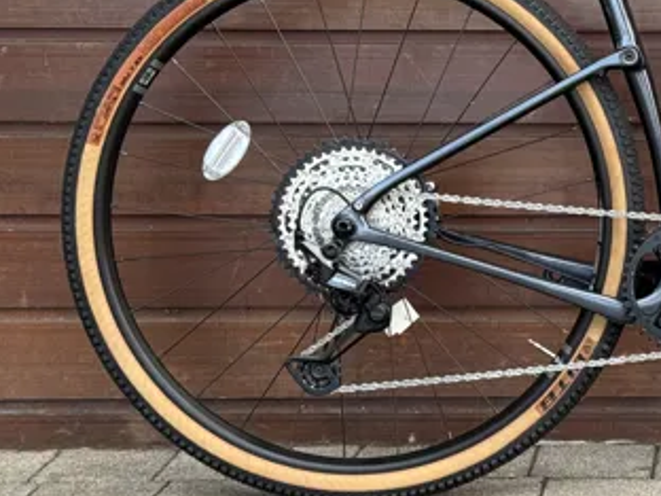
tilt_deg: -4.1
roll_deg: +0.7
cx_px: 780
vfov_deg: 12.0
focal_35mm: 123
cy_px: 134
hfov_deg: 15.5
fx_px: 2349
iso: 64
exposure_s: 1/183
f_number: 1.78
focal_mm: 6.76
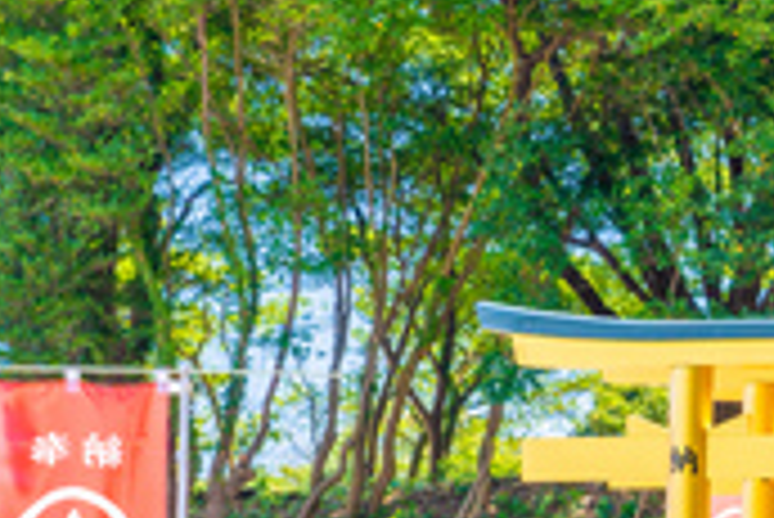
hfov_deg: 15.2
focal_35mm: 119
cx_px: 1336
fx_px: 2561
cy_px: 559
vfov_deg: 11.4
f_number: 8
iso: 100
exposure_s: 1/60
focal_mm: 32
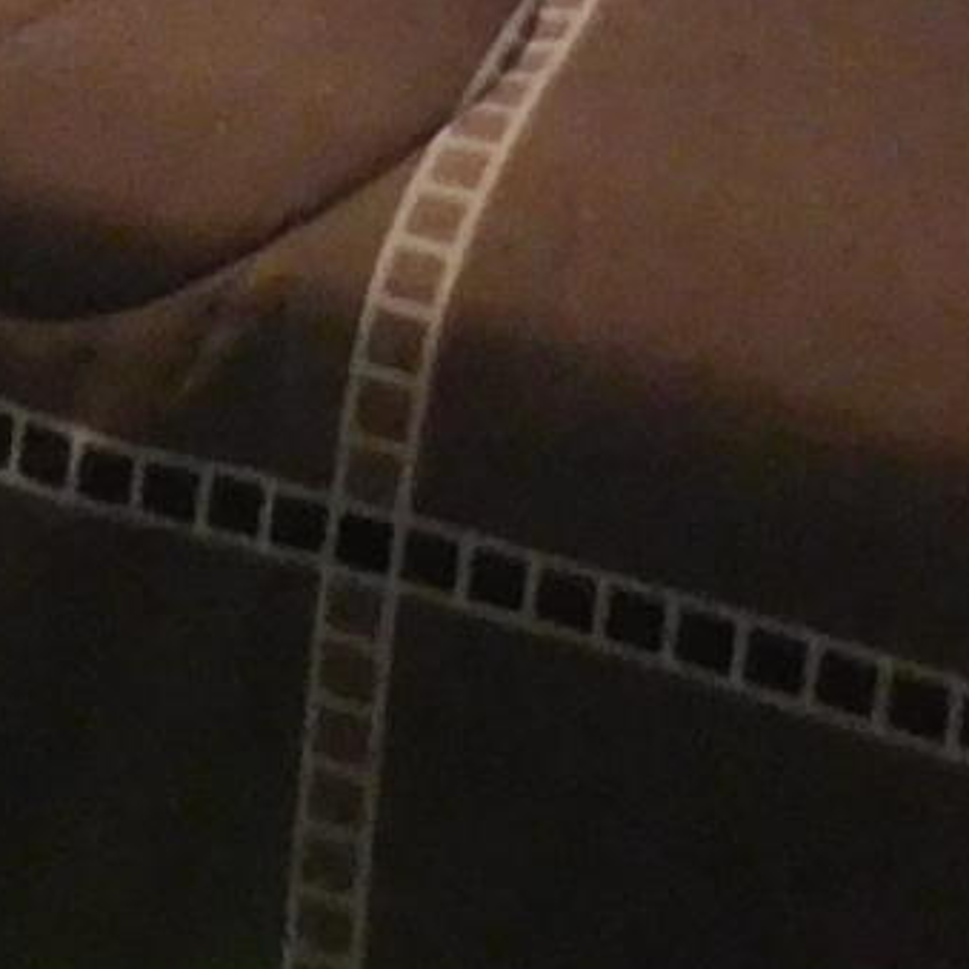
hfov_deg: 9.1
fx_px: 5701
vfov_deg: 8.3
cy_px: -1909
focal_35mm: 180
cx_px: -943
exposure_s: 1/25
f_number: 3
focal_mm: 4
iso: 400
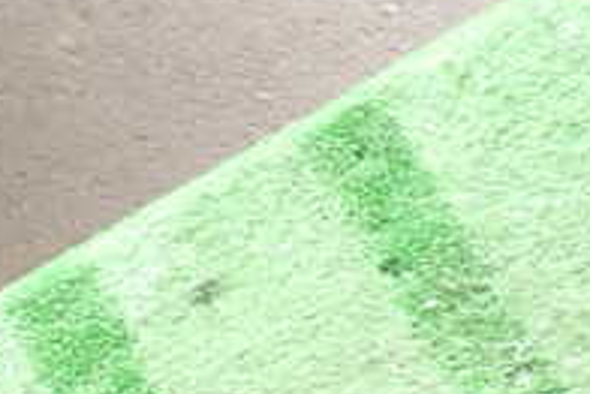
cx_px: -9
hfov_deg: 19.4
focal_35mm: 102
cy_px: 656
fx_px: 1673
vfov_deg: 12.5
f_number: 2.4
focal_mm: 5.79
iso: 200
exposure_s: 1/40
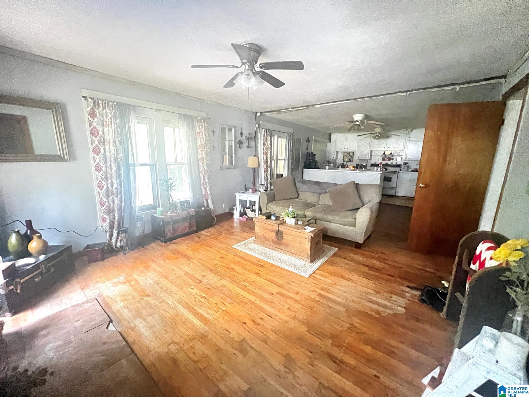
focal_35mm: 13
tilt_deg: -10.7
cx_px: 264
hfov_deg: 106.2
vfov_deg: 89.9
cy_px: 198
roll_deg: -0.3
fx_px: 199
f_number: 1.8
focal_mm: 1.57
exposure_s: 1/30
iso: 2000
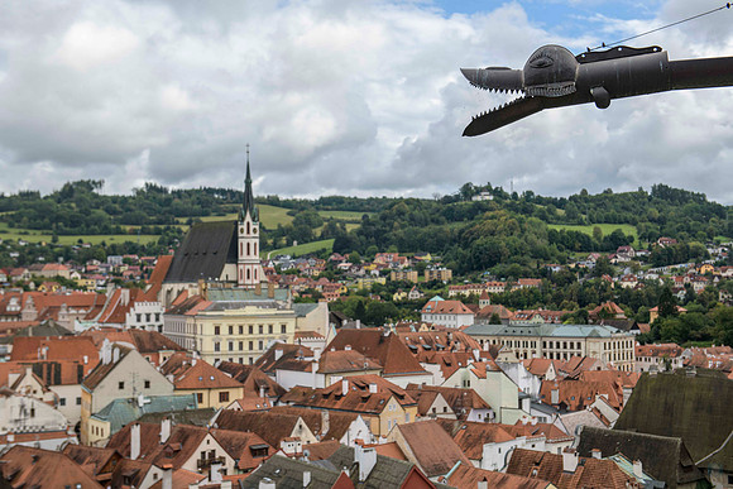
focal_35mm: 52
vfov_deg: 26.0
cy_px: 244
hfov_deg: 38.2
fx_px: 1060
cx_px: 366
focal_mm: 50
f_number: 6.3
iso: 64
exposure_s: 1/320
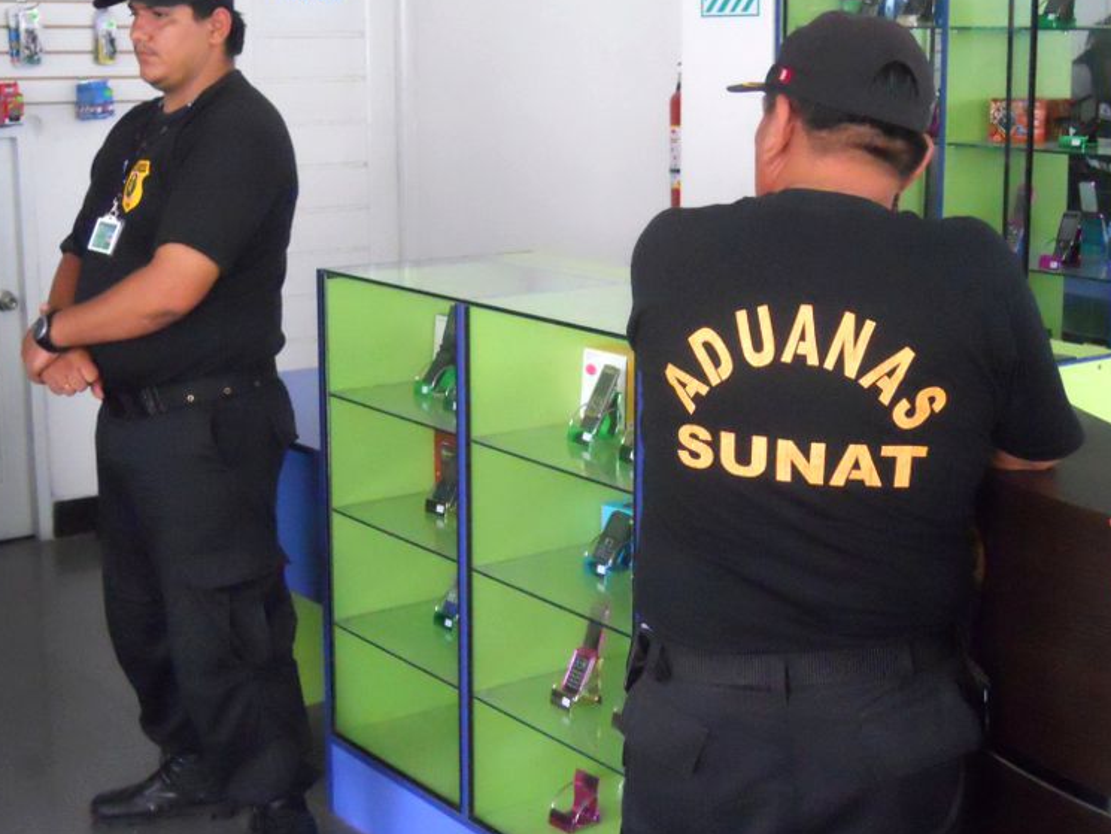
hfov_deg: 34.9
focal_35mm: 55
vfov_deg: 26.5
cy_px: 325
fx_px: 1766
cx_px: 629
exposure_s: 1/125
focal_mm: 7.3
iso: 800
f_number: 3.2
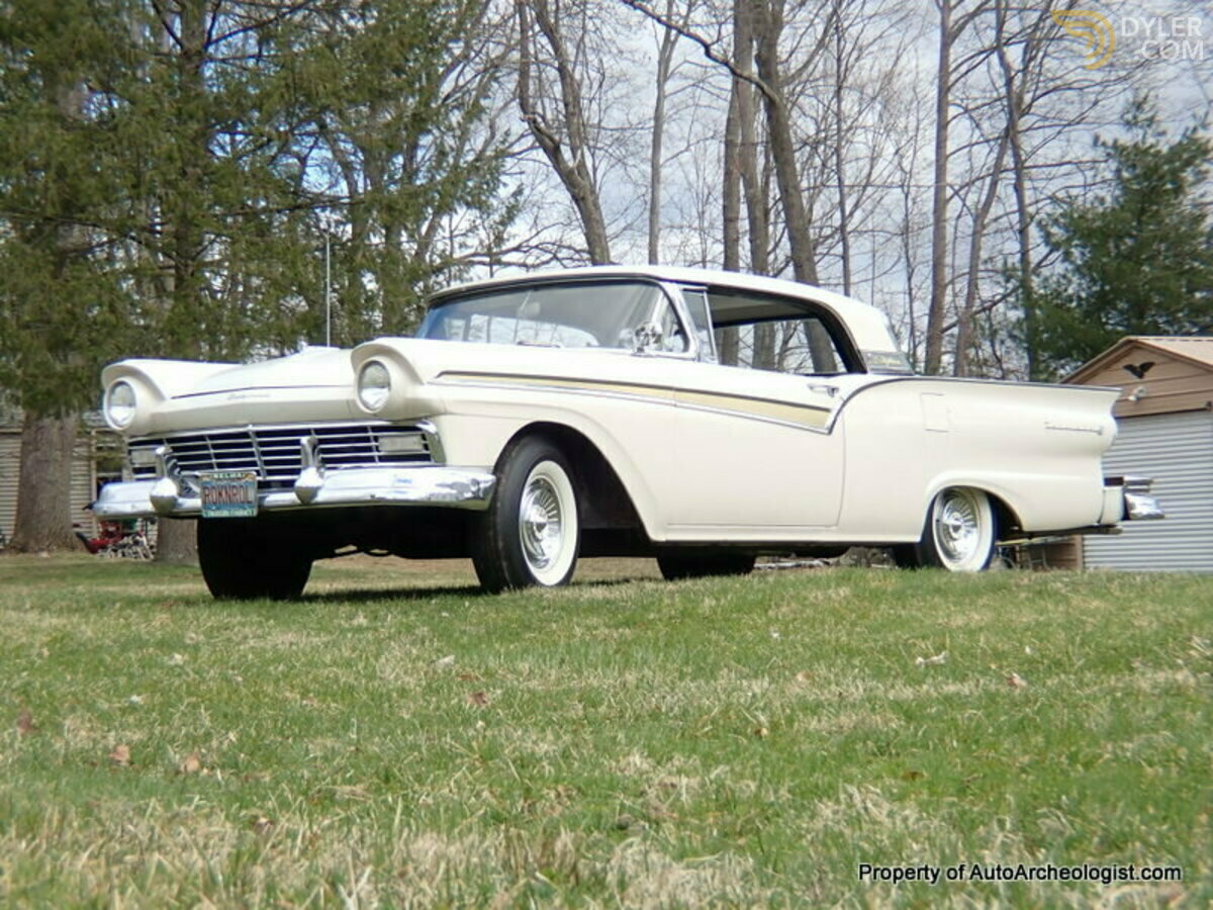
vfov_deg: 25.2
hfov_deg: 33.2
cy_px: 455
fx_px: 2032
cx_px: 606
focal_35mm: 58
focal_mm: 10.35
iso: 100
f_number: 5
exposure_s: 1/200
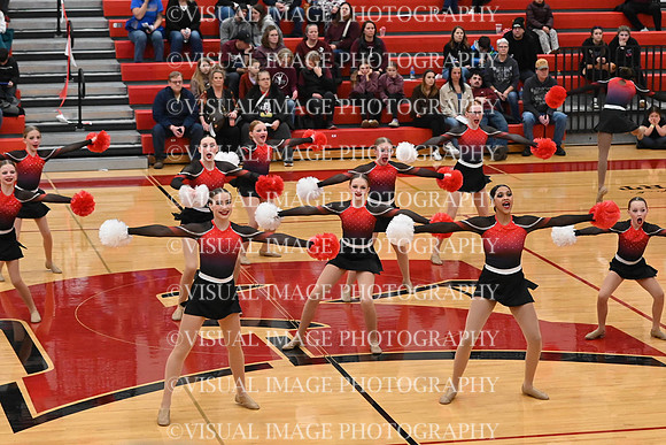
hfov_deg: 19.5
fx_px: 1943
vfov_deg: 13.0
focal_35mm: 105
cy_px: 222
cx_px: 333
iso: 8000
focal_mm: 70
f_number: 4
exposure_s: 1/400
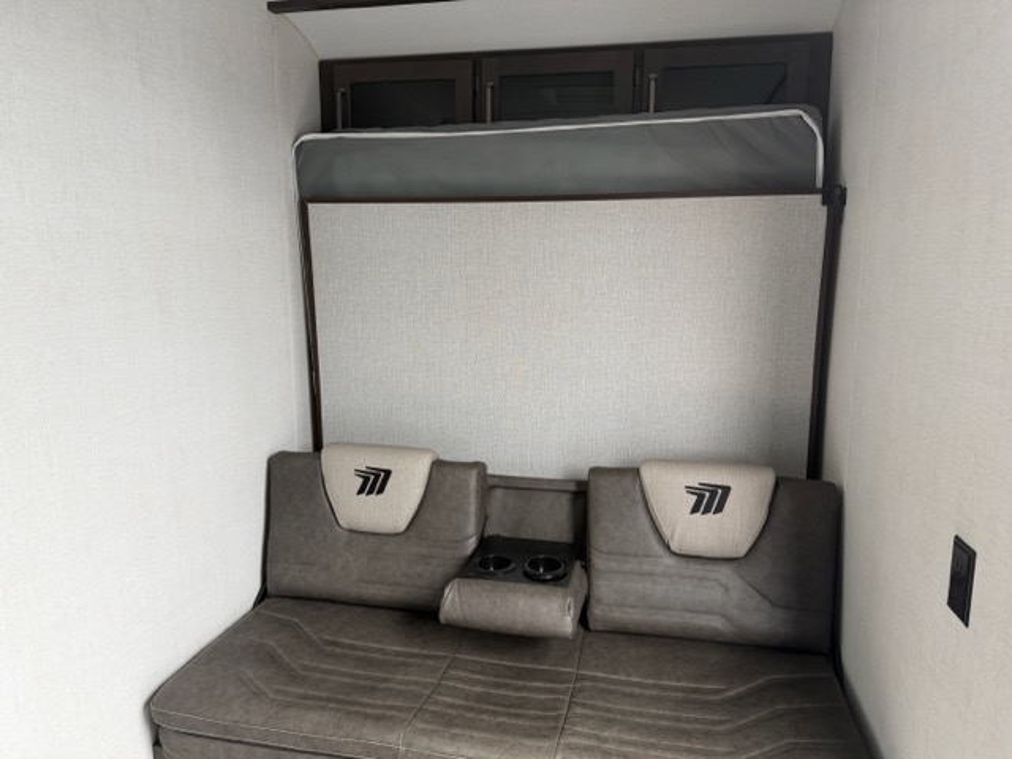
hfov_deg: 71.6
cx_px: 506
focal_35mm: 24
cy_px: 380
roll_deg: +0.3
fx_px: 702
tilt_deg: -6.4
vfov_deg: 56.8
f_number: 1.78
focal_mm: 6.76
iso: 160
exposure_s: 1/121
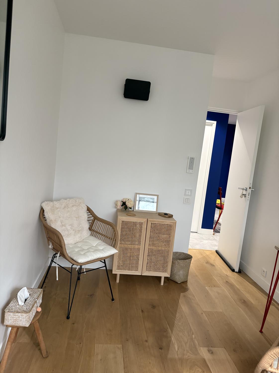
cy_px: 186
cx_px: 140
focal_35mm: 26
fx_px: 279
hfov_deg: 53.1
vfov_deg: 67.3
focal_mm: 5.96
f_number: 1.6
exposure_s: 1/50
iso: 250
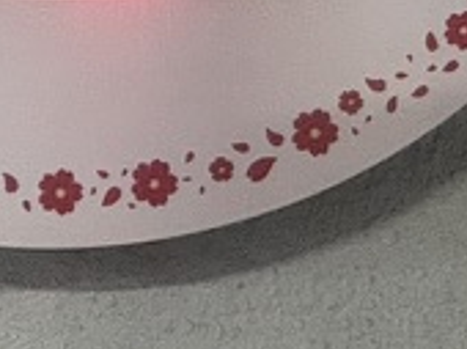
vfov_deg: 2.0
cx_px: 99
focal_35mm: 724
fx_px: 9754
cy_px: -313
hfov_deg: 2.7
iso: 640
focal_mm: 15.66
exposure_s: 1/55
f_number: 2.8
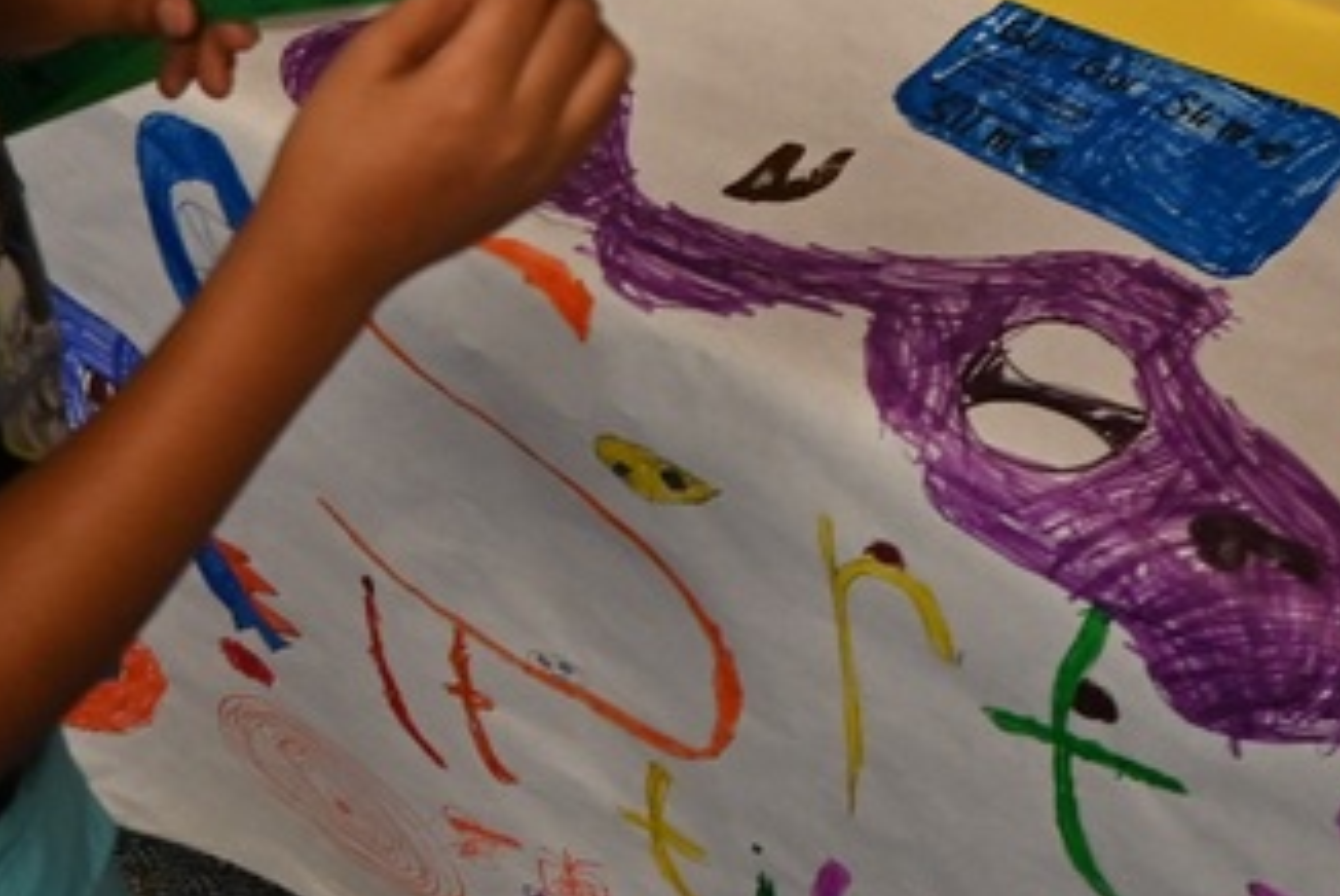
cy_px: -454
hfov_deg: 28.2
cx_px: 1007
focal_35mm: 71
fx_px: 2629
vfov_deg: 17.4
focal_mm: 15
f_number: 1.7
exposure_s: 1/200
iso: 500
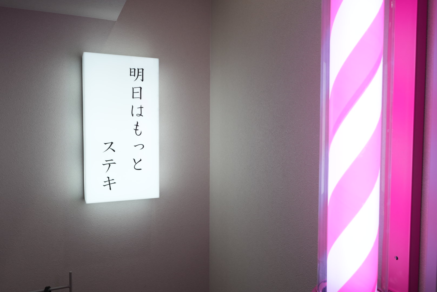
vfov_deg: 45.0
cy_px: 146
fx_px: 352
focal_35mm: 29
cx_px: 218
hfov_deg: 63.6
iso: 800
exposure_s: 1/200
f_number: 7.1
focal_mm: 29
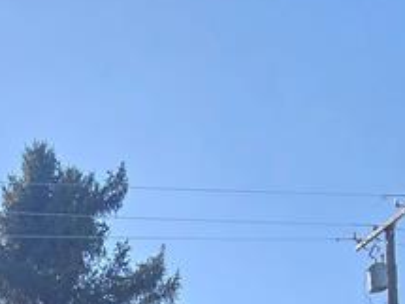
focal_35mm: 62
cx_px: 24
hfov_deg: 29.6
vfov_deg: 16.0
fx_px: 725
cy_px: 667
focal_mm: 2.2
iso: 50
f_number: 2.2
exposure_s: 1/1073
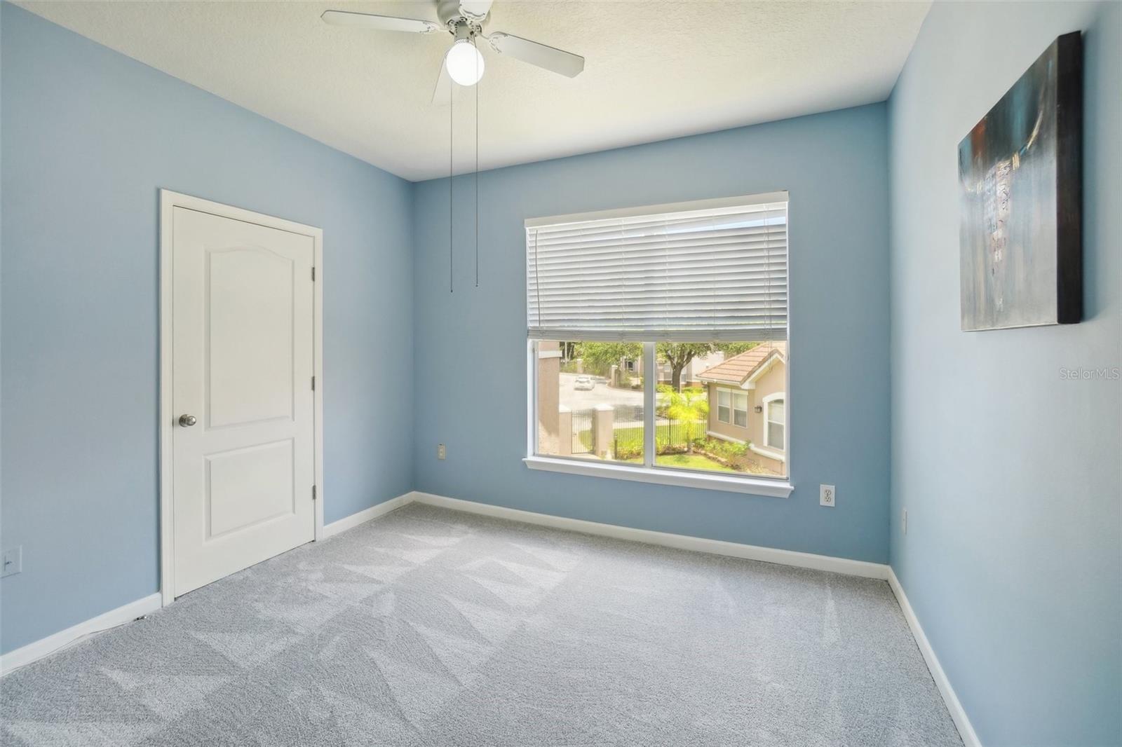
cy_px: 374
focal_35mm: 15
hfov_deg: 100.4
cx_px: 561
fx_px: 467
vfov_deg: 77.3
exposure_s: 1/350
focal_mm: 10
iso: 400
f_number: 4
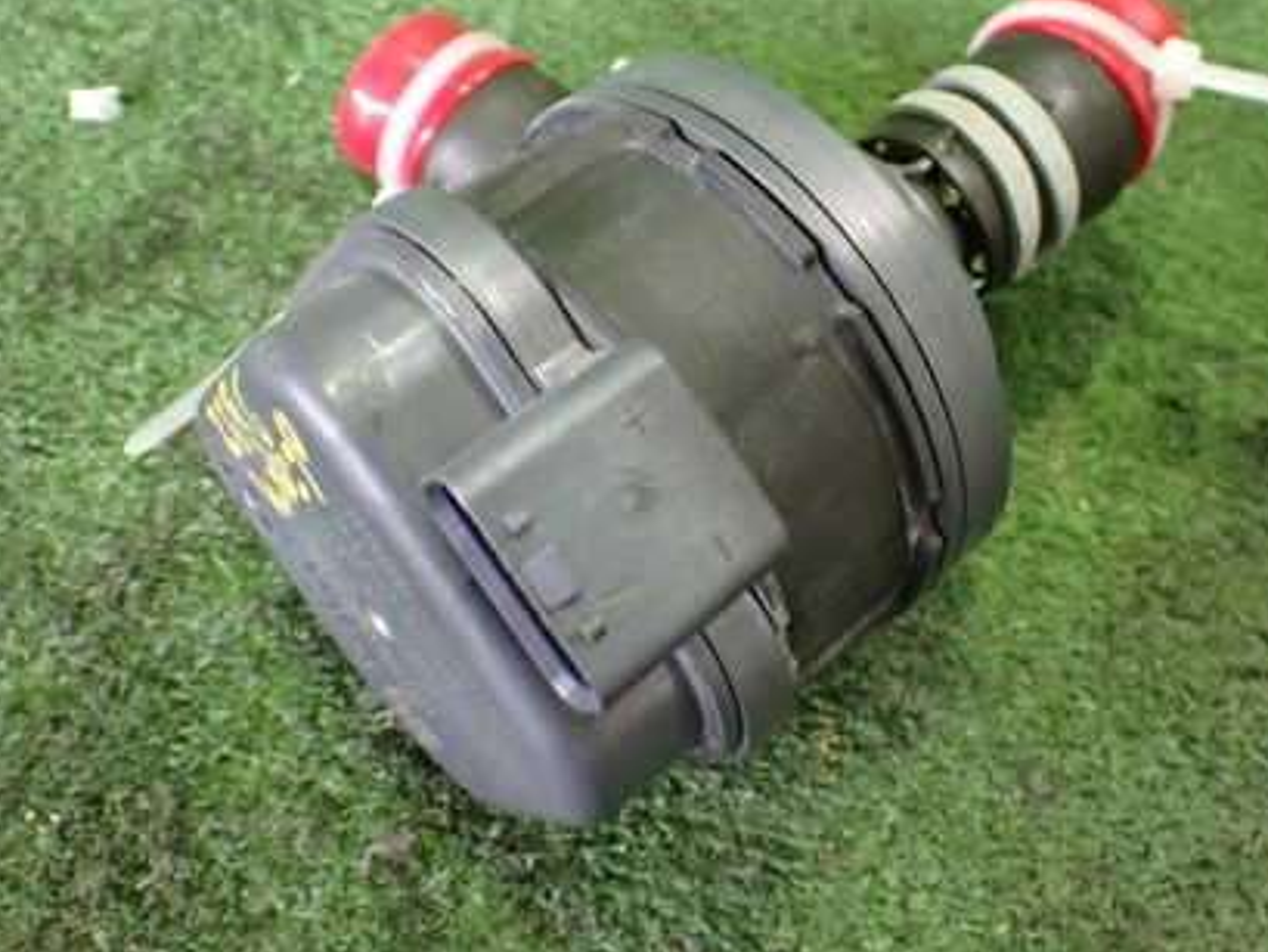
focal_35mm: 44
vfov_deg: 32.8
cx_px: 707
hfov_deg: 42.9
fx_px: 1612
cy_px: 391
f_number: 2.3
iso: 800
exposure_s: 1/40
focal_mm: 5.4
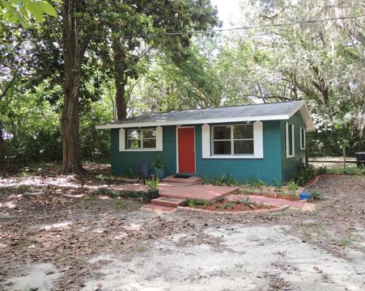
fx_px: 281
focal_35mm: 26
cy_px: 141
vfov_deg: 54.9
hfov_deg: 65.9
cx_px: 202
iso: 100
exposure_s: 1/80
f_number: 3
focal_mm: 4.3
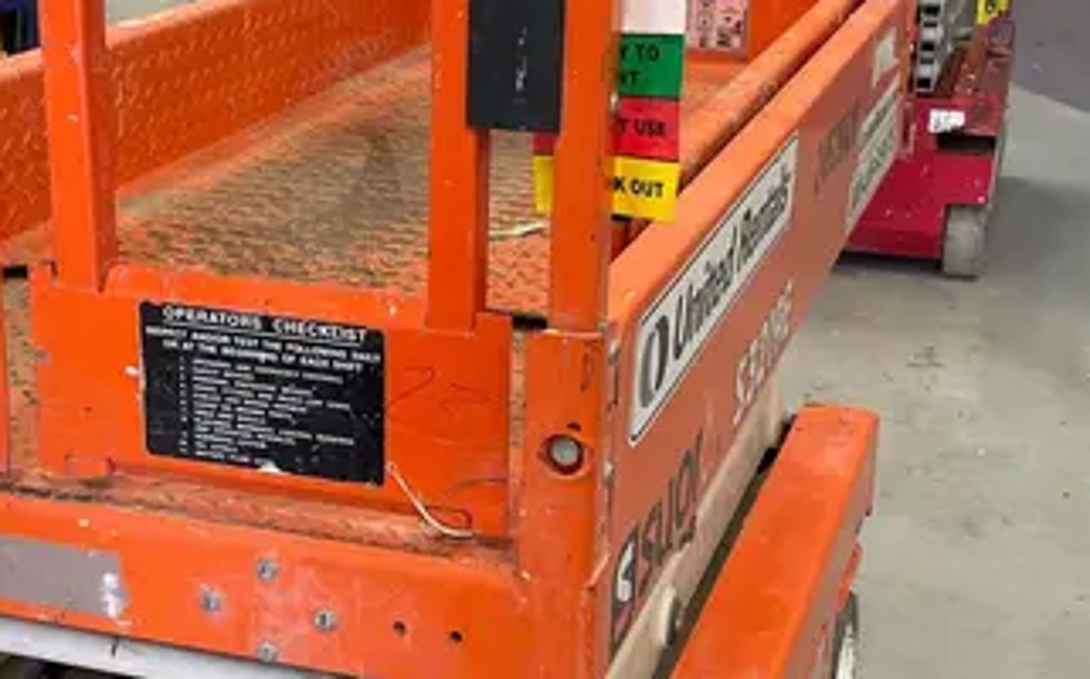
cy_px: 334
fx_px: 1870
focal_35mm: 63
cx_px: 441
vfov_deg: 20.6
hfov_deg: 32.4
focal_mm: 4.2
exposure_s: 1/60
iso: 160
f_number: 1.6
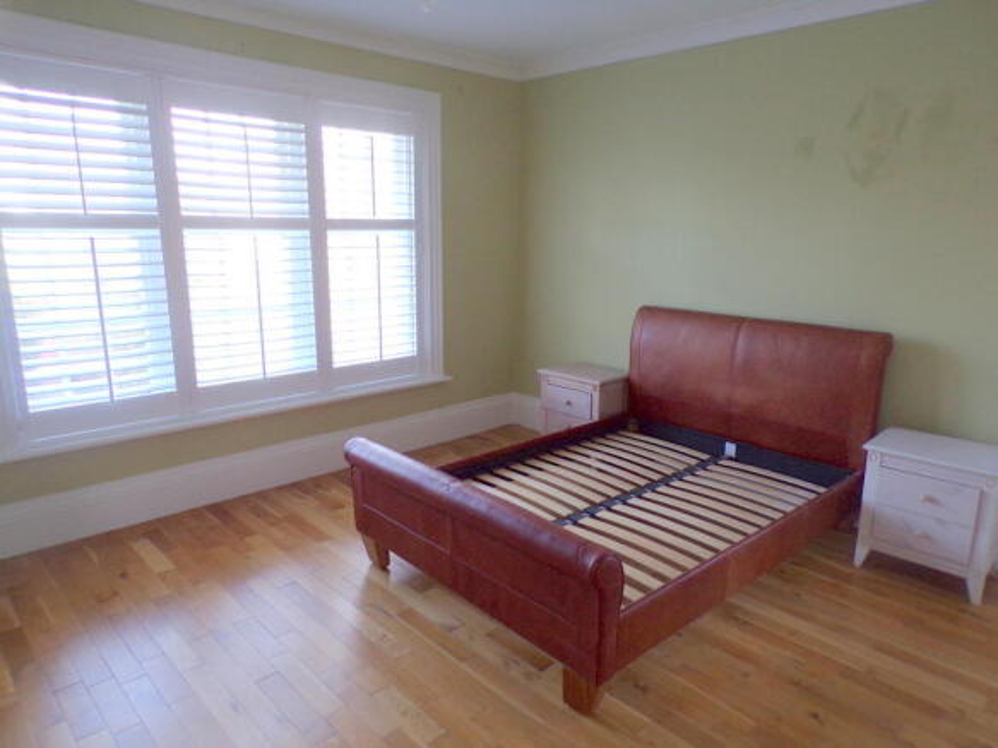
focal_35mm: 24
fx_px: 692
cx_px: 499
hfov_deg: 71.6
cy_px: 374
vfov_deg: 56.8
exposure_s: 1/34
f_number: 3
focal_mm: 4.3
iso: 122
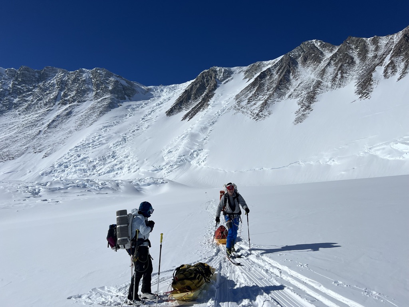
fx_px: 307
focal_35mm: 26
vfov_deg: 53.1
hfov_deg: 67.3
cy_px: 154
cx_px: 204
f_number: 1.5
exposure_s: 1/19231
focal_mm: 5.7
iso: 32
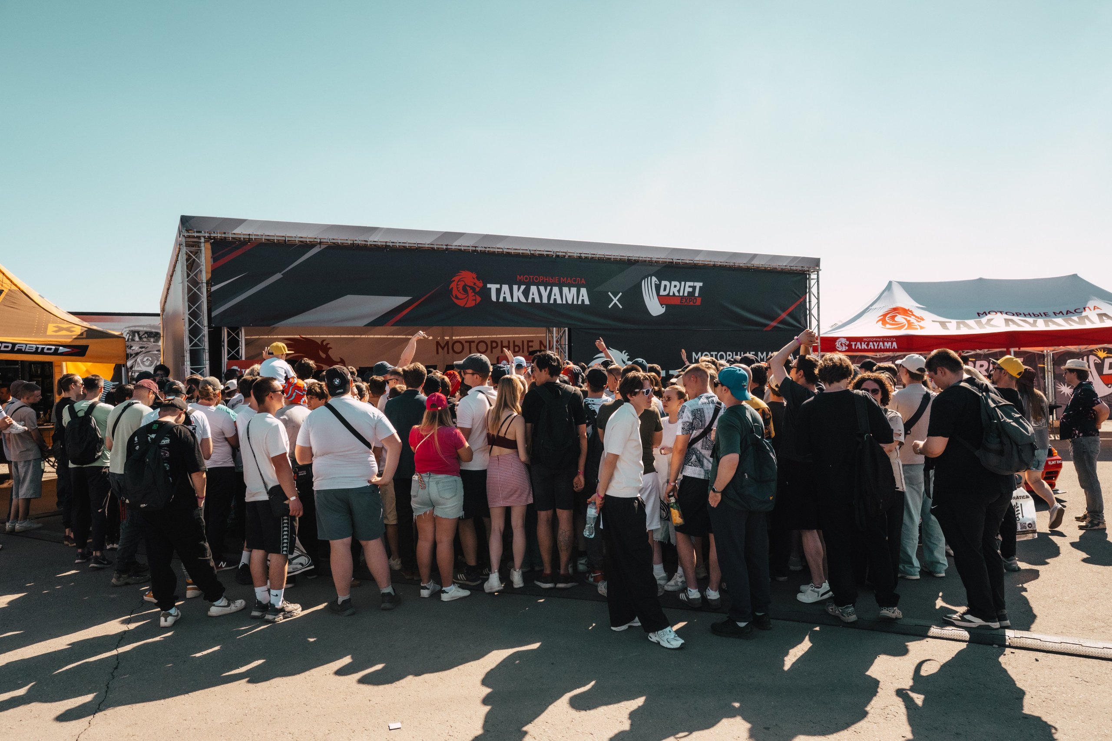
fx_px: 793
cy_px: 354
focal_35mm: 26
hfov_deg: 70.1
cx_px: 552
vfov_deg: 50.1
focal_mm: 24
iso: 1800
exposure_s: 1/8000
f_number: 4.5
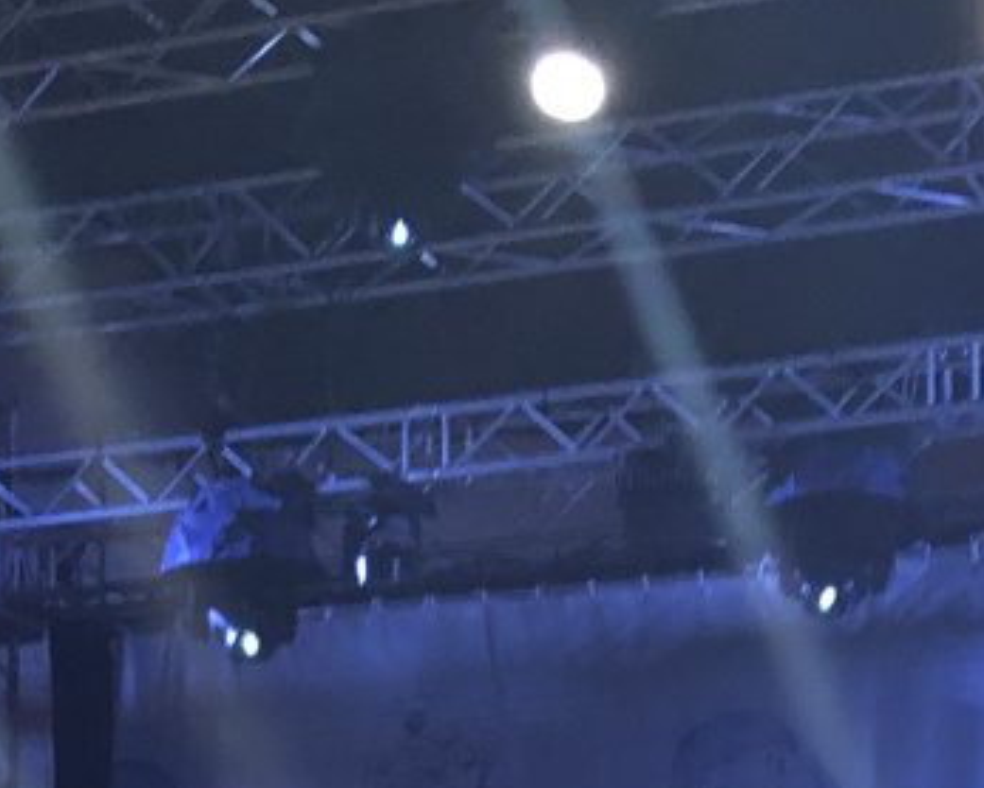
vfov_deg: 11.3
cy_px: 1443
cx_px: 513
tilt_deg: +1.8
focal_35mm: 126
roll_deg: -0.2
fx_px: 3672
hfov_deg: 15.3
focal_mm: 3.99
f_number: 1.8
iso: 100
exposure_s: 1/13
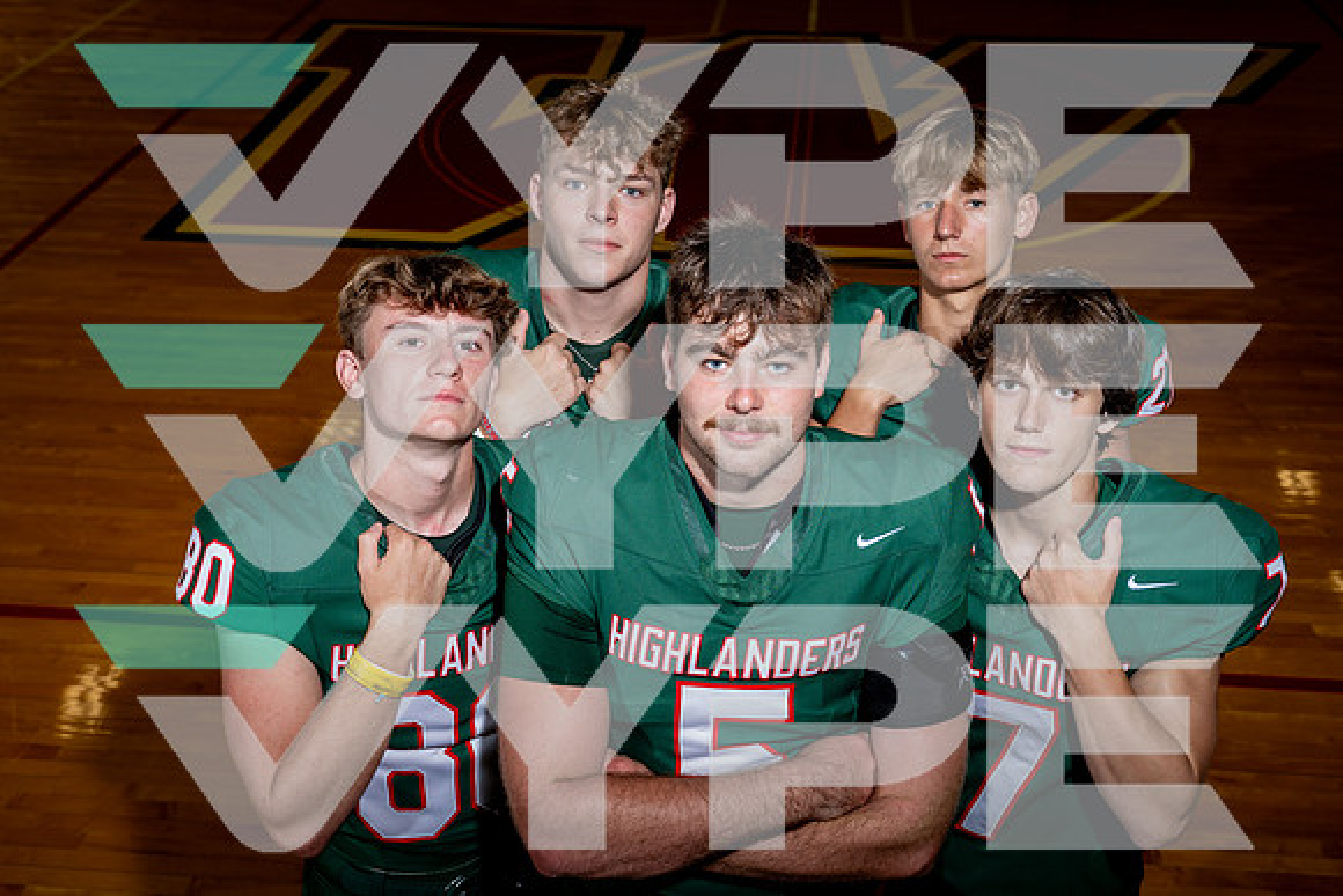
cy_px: 448
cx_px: 672
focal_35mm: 44
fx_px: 1644
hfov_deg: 44.4
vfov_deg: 30.5
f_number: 5.6
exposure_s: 1/250
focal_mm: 41
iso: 250
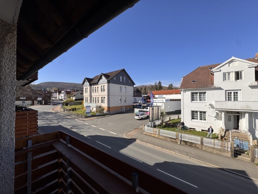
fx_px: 104
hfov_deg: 102.1
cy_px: 97
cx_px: 129
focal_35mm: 14
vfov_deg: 85.7
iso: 50
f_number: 2.2
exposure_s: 1/1976
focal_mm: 2.22
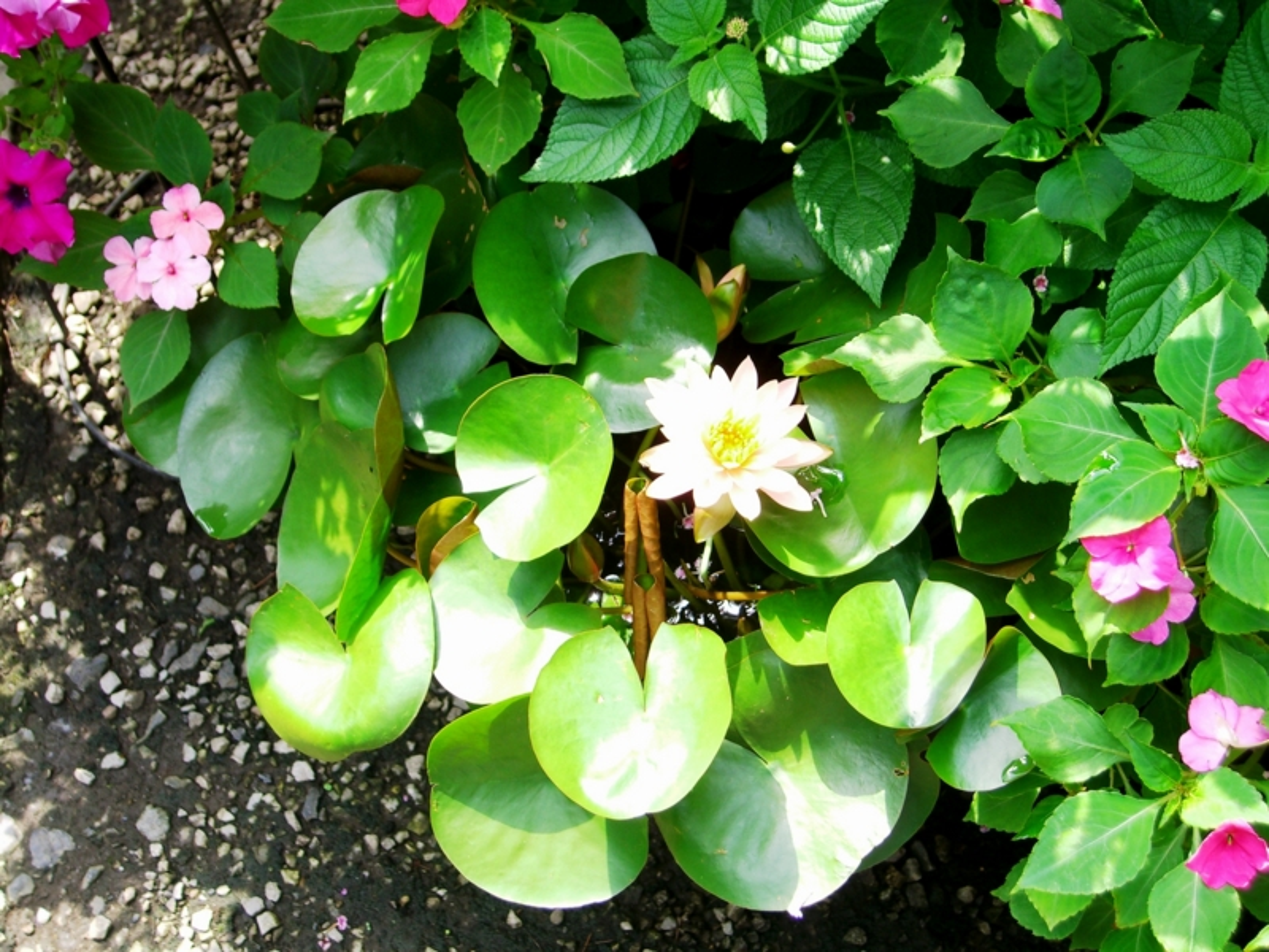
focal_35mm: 57
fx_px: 2090
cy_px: 476
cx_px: 634
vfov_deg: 25.7
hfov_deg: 33.8
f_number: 3.6
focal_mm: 11.8
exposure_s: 1/80
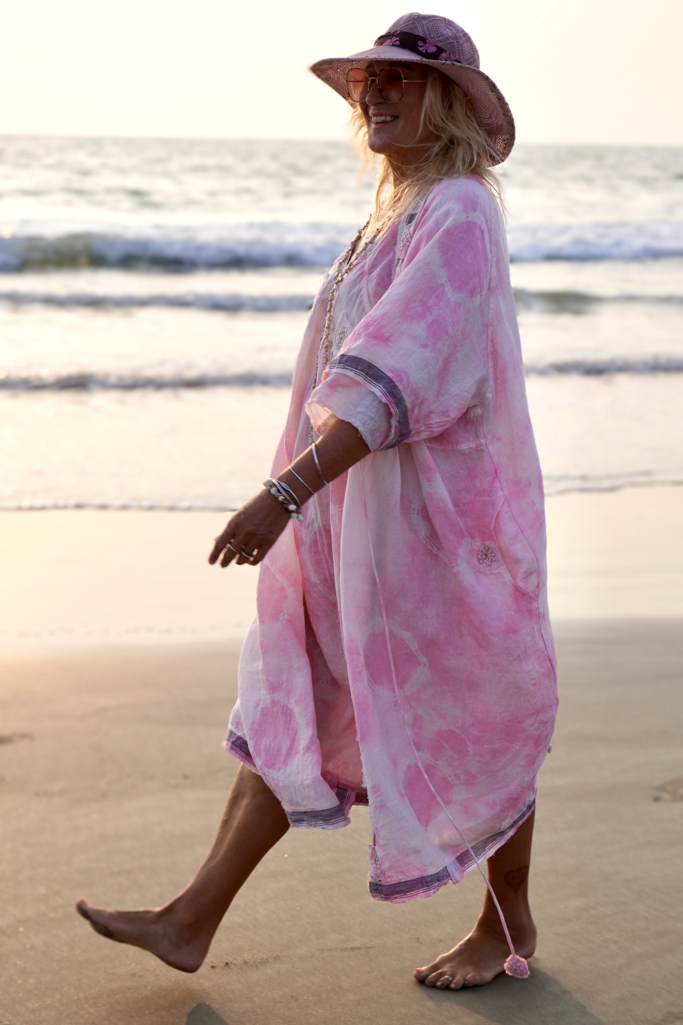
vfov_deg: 38.9
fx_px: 1452
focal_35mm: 51
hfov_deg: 26.5
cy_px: 512
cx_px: 342
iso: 100
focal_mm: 34
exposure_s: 1/250
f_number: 5.6
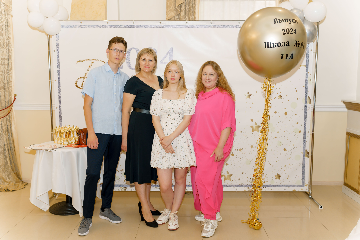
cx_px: 180
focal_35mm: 35
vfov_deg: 37.9
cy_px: 120
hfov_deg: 54.4
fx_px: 350
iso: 320
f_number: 2.5
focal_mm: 35
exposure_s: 1/125
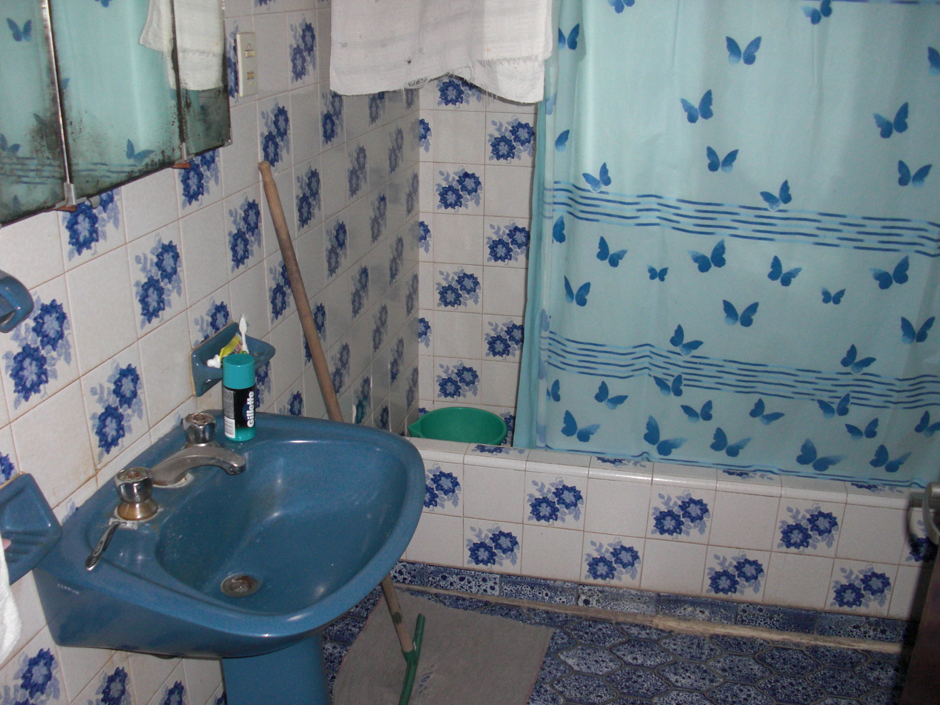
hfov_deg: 51.4
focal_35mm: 36
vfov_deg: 39.7
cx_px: 470
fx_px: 978
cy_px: 352
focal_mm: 6.3
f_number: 2.8
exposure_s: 1/60
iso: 200
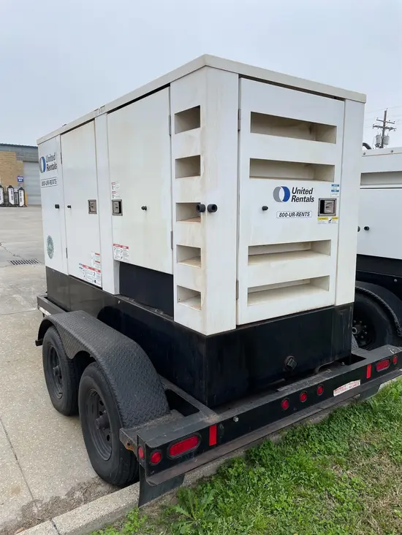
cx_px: 201
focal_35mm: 26
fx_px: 402
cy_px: 268
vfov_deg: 67.3
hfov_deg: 53.1
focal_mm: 4.2
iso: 32
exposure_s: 1/609
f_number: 1.6
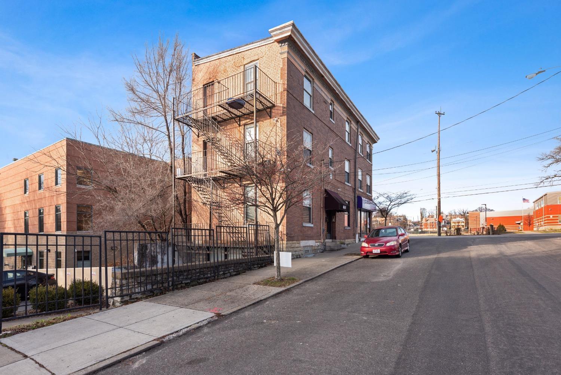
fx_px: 281
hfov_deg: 90.0
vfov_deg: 67.4
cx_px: 280
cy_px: 188
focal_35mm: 18
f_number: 8
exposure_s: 1/320
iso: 100
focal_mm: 18
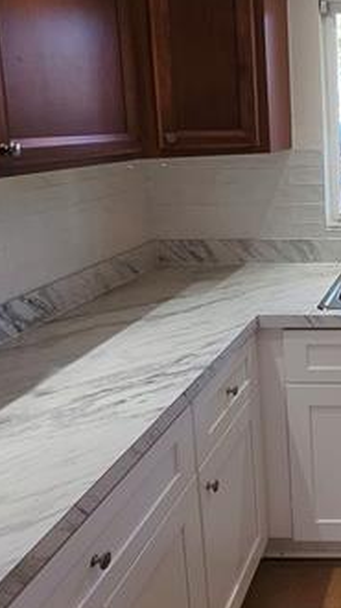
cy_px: 214
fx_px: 532
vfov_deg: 58.5
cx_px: 437
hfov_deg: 29.2
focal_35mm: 33
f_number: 1.9
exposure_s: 1/60.2
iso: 20
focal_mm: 2.2
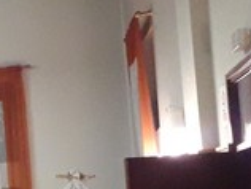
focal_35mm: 140
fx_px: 1017
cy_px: 234
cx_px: -181
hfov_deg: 12.9
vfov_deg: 10.4
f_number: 1.9
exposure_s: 1/25
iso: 320
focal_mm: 3.6
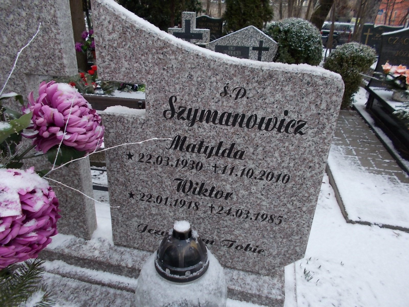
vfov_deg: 53.1
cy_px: 154
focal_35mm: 26
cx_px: 204
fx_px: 307
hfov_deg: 67.3
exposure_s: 1/125
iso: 80
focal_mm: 4.6
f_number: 3.2
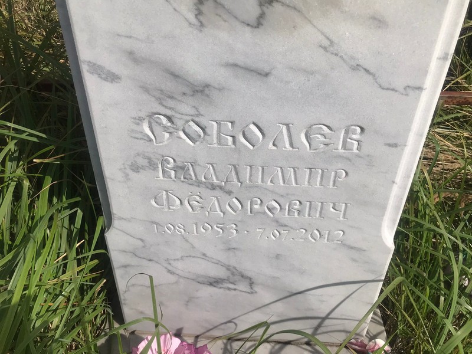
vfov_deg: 49.7
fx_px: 382
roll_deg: -0.9
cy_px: 177
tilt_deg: -34.0
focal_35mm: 28
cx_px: 236
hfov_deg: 63.4
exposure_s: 1/5650
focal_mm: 3.99
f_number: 1.8
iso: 25
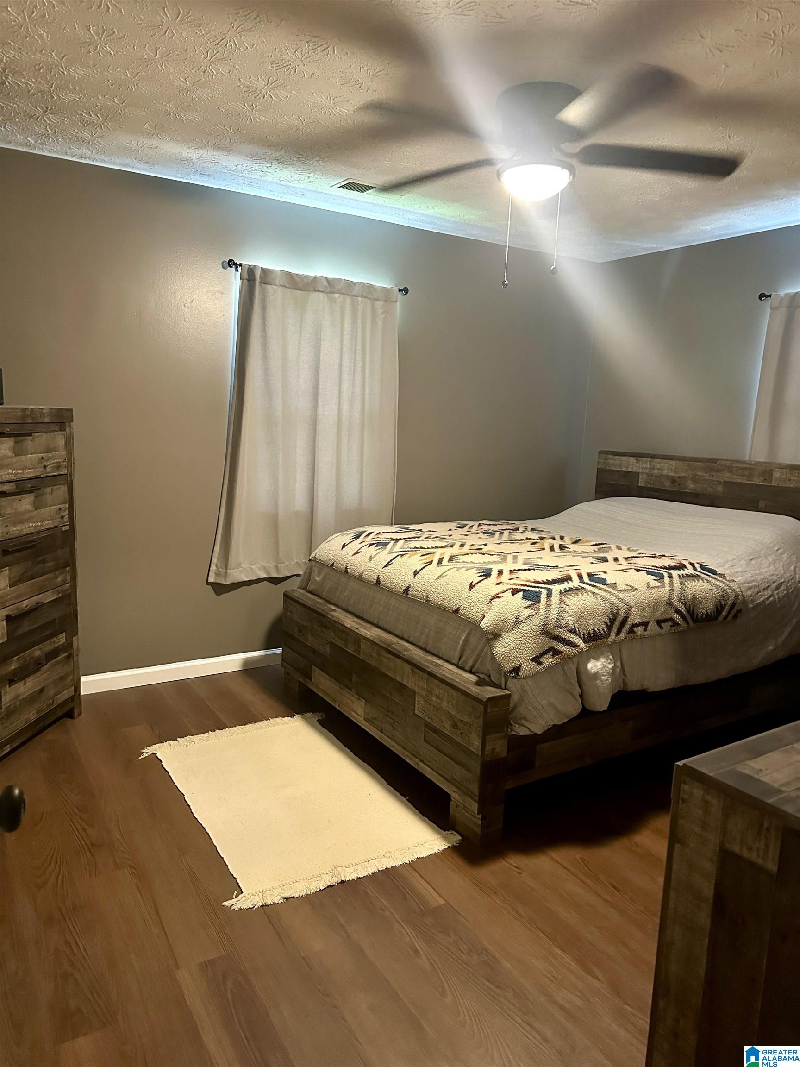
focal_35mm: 24
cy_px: 534
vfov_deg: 71.6
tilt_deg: -8.5
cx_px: 400
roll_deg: -2.9
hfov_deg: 56.8
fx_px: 740
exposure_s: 1/40
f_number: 1.78
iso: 800
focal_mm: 6.86
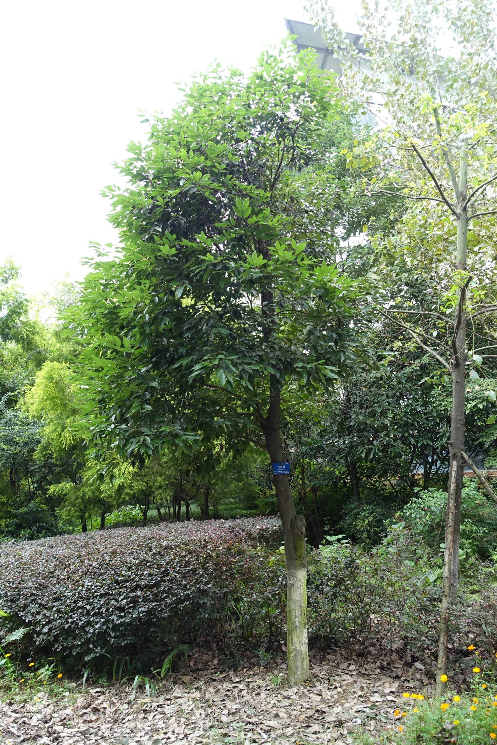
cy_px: 372
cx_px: 248
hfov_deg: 41.1
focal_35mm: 32
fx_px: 663
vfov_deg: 58.7
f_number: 3.5
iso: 125
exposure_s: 1/80
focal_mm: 11.69
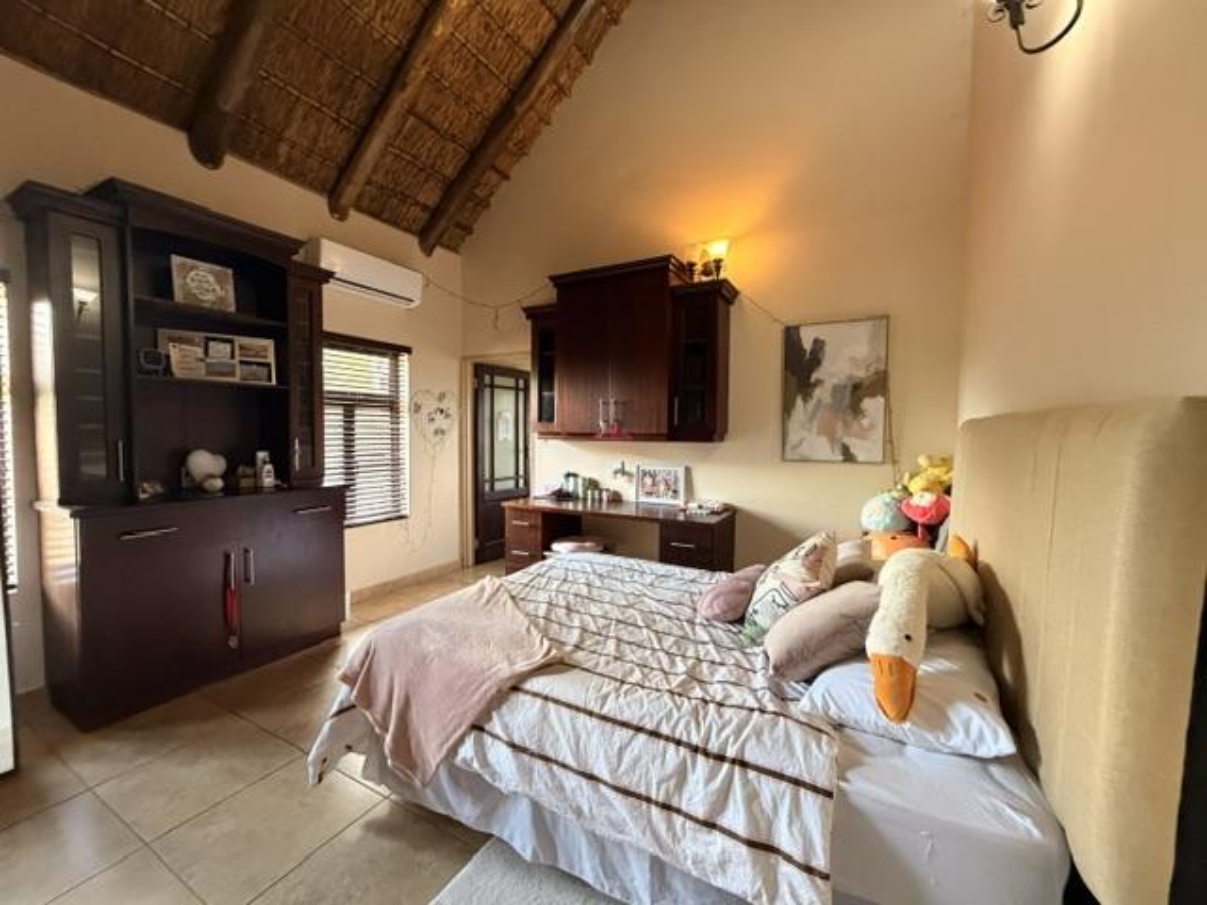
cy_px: 452
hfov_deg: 102.1
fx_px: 488
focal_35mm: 14
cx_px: 604
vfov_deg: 85.7
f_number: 2.2
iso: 640
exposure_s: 1/50
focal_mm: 2.22
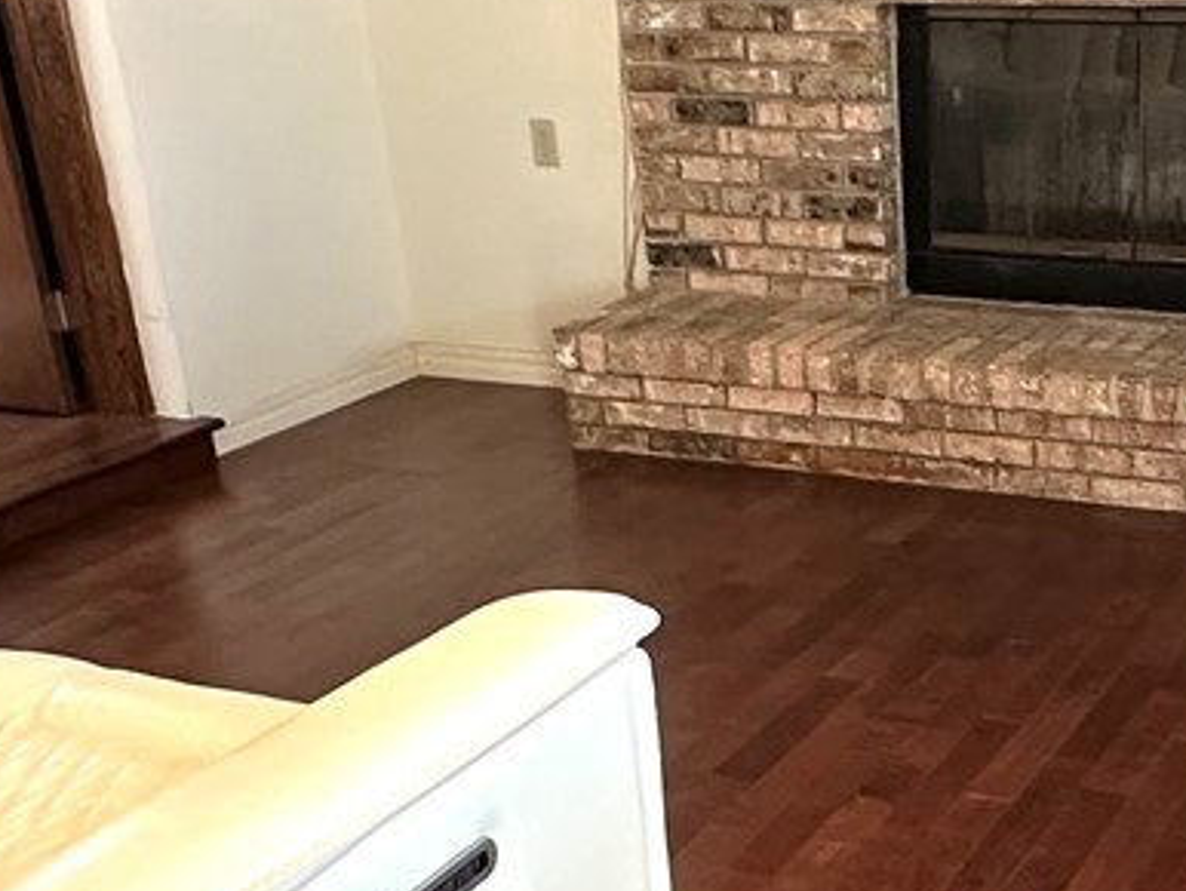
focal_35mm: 58
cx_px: 986
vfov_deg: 24.8
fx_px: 1988
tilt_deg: -23.8
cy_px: 716
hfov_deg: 32.1
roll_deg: +1.3
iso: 640
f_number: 2.2
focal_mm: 2.22
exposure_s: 1/60
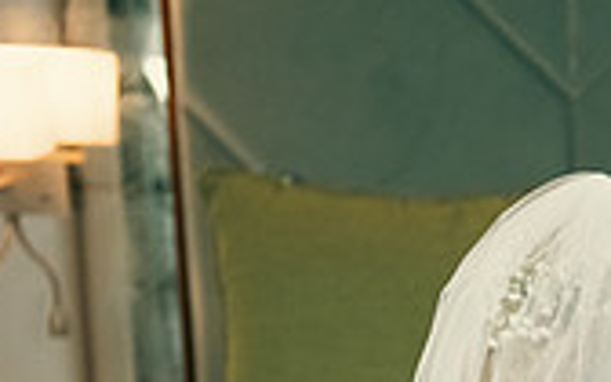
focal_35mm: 165
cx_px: 1000
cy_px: 631
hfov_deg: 11.9
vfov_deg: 7.8
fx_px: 2748
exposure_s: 1/160
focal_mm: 45
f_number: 3.5
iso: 800
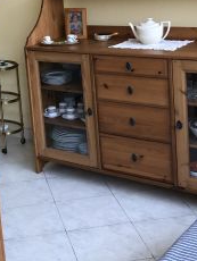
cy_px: 58
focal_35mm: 73
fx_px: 553
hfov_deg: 19.7
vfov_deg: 26.2
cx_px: 9
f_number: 1.8
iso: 80
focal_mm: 3.99
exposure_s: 1/15
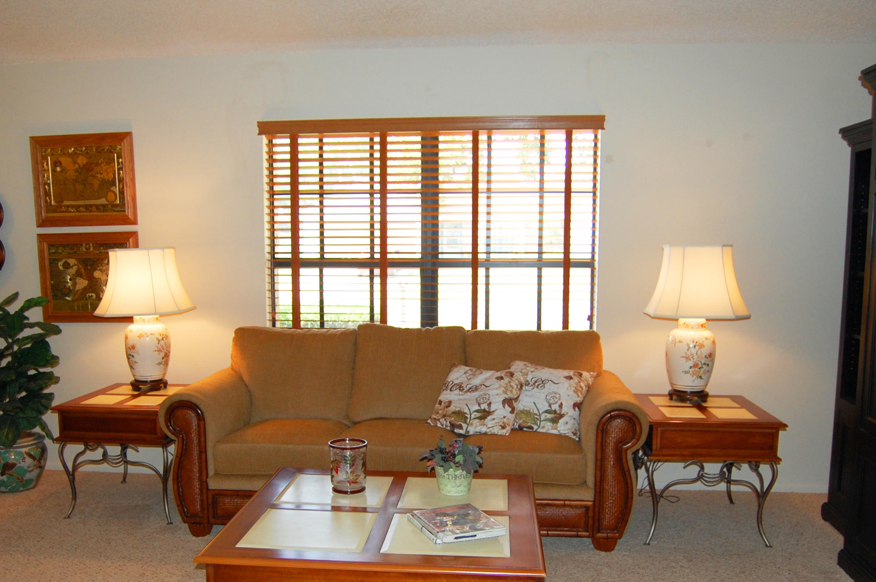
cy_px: 358
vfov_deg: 38.6
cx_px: 392
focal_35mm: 34
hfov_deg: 55.7
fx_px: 826
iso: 400
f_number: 3.5
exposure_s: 1/160
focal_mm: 18
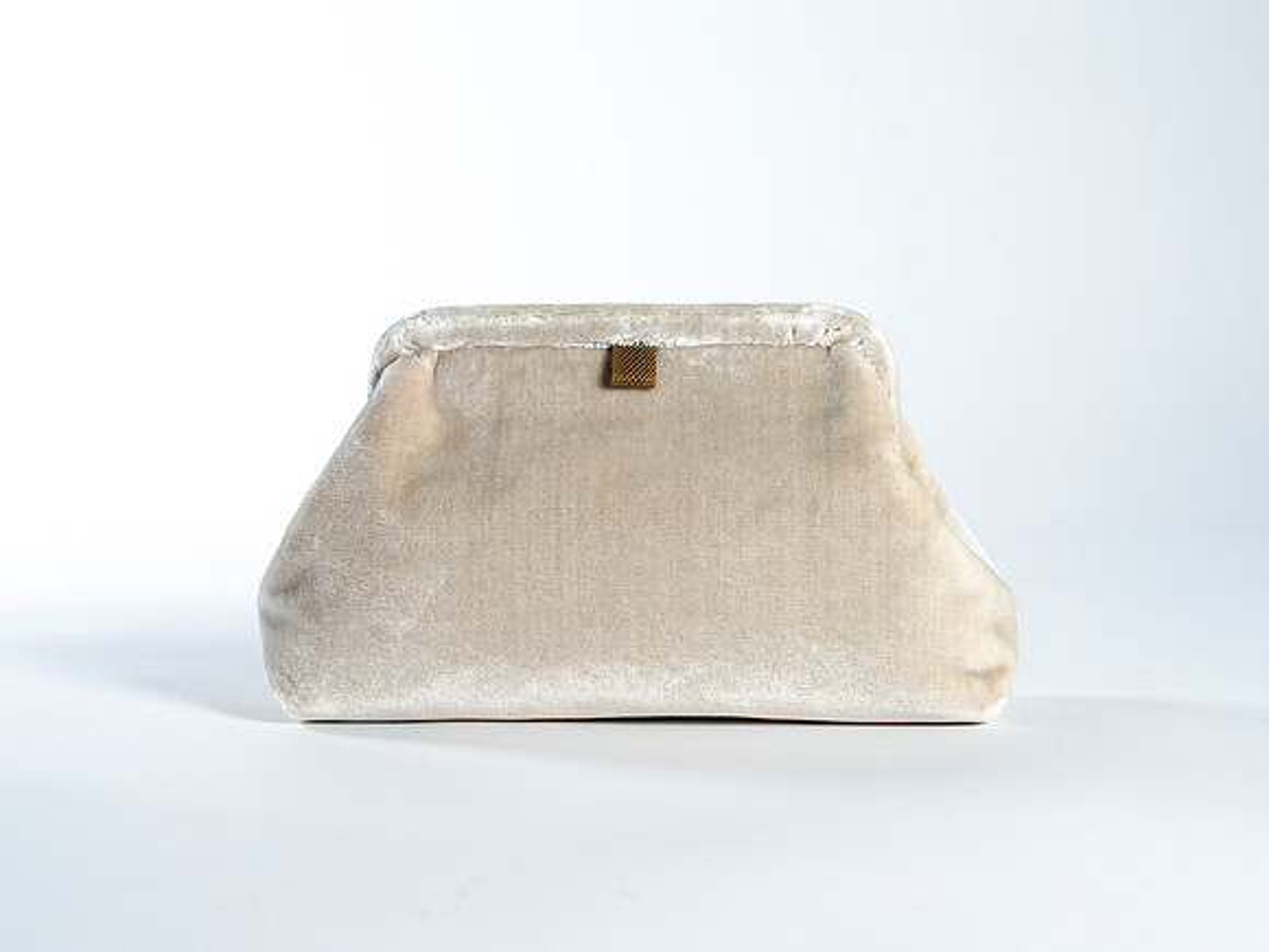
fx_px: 2226
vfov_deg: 24.1
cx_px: 631
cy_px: 482
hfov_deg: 31.8
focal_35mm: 61
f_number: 8
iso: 200
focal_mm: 50
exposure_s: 1/200
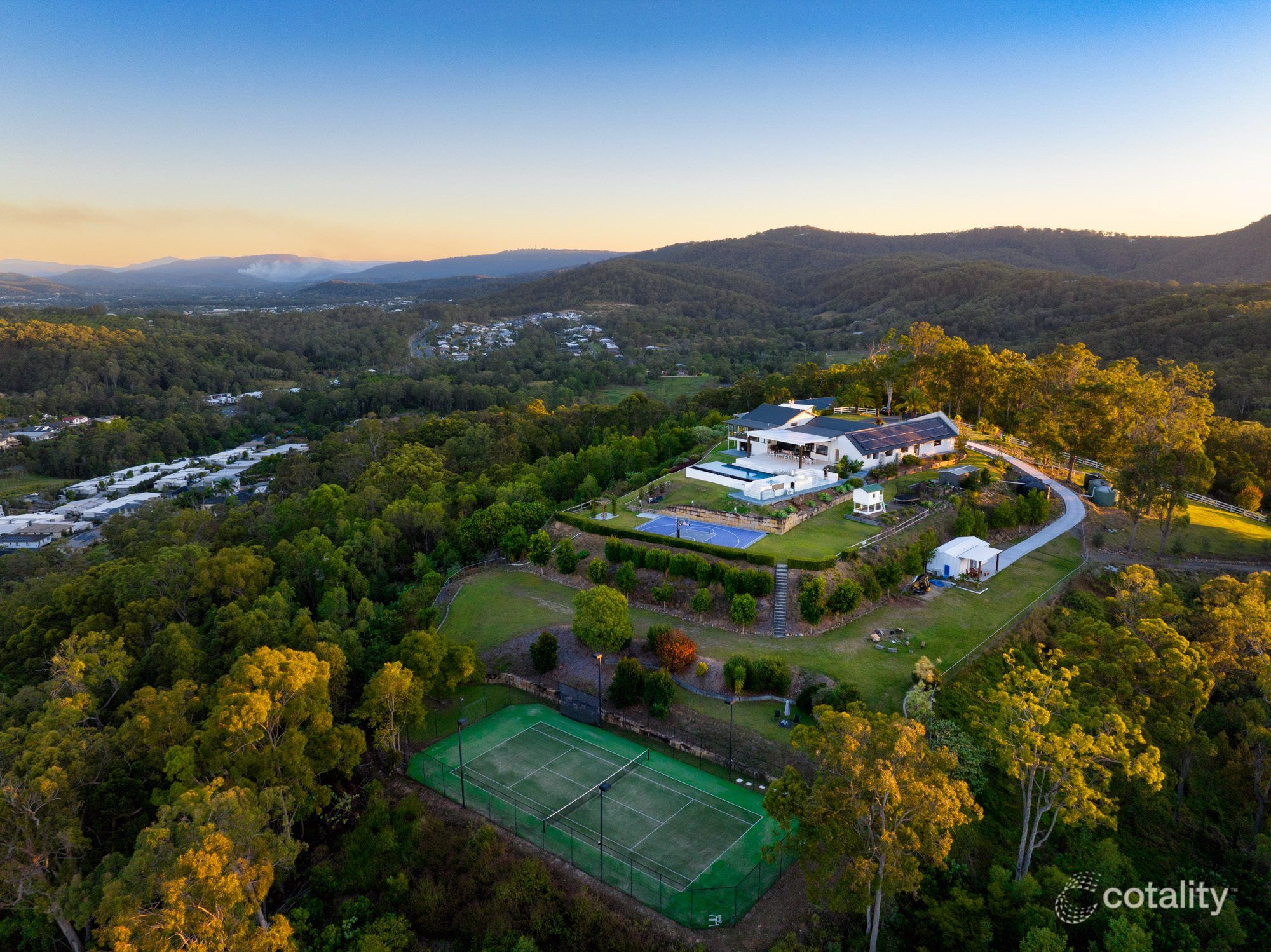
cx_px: 636
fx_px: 881
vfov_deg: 56.8
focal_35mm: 24
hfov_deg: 71.6
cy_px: 476
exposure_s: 1/15
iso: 100
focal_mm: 12.29
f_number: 5.6
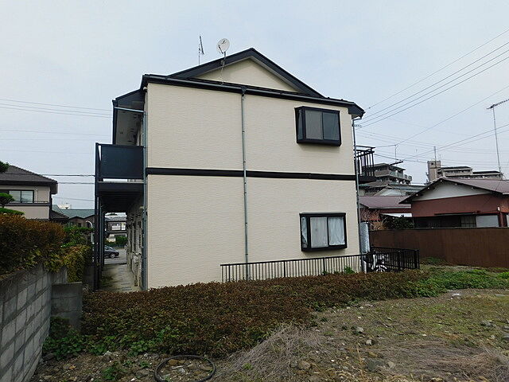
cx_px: 254
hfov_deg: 73.9
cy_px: 191
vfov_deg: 58.9
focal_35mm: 23
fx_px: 338
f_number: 6
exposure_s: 1/500
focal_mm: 4
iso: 125
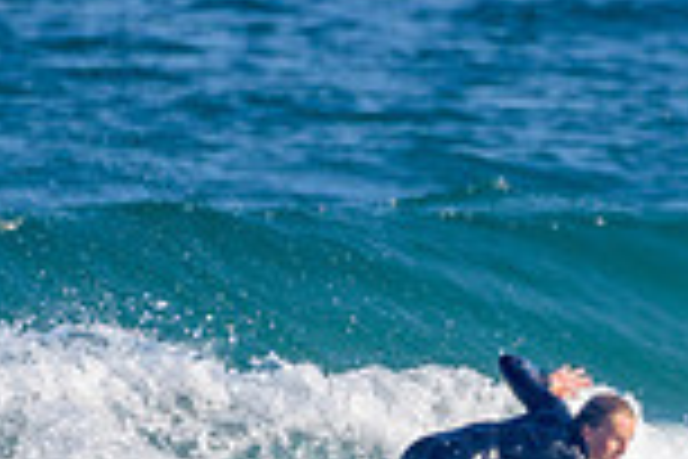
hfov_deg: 0.9
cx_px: 549
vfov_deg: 0.6
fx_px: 44430
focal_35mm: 2325
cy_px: 543
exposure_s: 1/2000
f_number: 5.6
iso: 125
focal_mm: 500
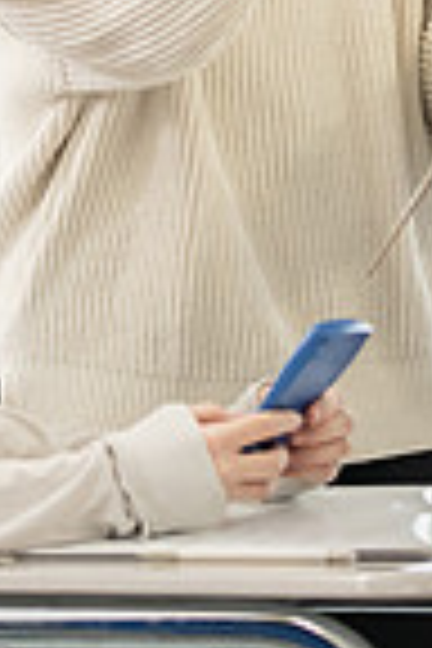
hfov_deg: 4.0
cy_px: -164
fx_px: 6228
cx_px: 144
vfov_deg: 5.9
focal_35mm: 346
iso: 1600
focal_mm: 86
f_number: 3.2
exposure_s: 1/200
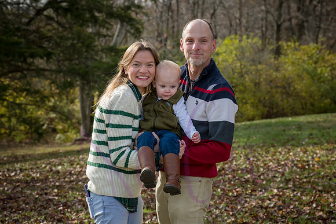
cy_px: 112
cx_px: 168
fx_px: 859
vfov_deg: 14.9
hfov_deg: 22.1
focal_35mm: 92
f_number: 7.1
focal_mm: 92
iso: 400
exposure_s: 1/500
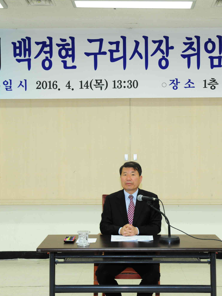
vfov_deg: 27.8
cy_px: 148
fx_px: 599
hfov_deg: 21.0
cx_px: 123
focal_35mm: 70
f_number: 8
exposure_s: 1/60
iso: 1600
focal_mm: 48
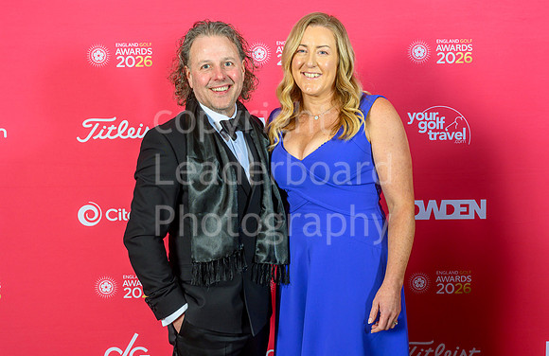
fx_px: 783
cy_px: 170
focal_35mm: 52
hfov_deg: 38.6
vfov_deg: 25.6
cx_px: 282
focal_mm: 42
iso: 250
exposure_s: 1/160
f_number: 7.1
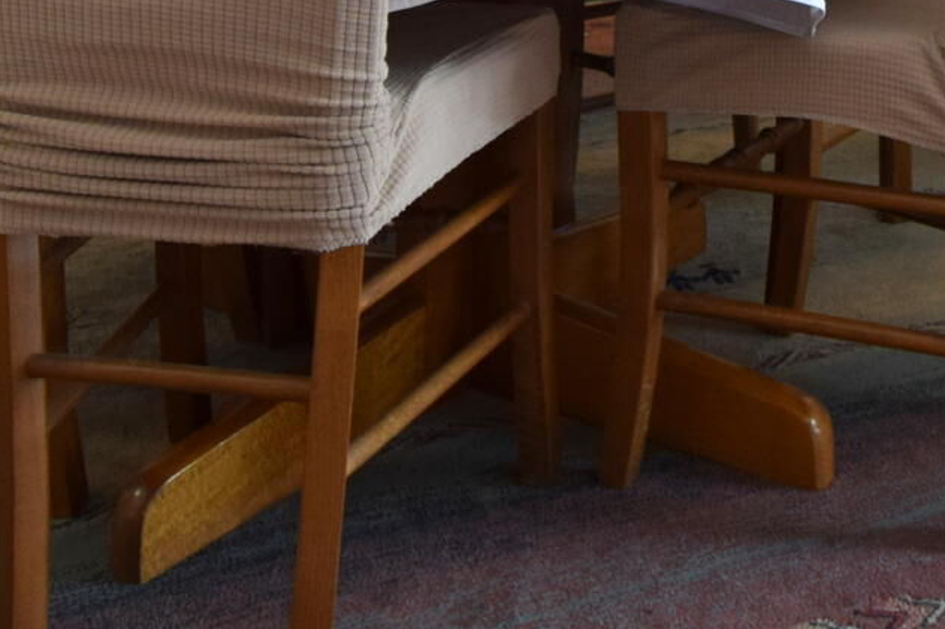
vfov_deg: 18.9
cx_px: 736
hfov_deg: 34.2
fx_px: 1496
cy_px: -471
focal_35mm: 57
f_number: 4
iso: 500
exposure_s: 1/60
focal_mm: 10
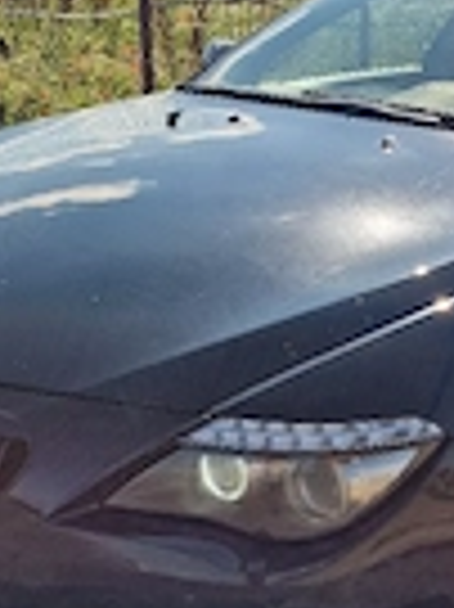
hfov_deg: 21.4
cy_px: 360
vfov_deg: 28.5
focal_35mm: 68
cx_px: 346
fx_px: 1191
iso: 50
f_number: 1.8
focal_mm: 6.4
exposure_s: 1/1667
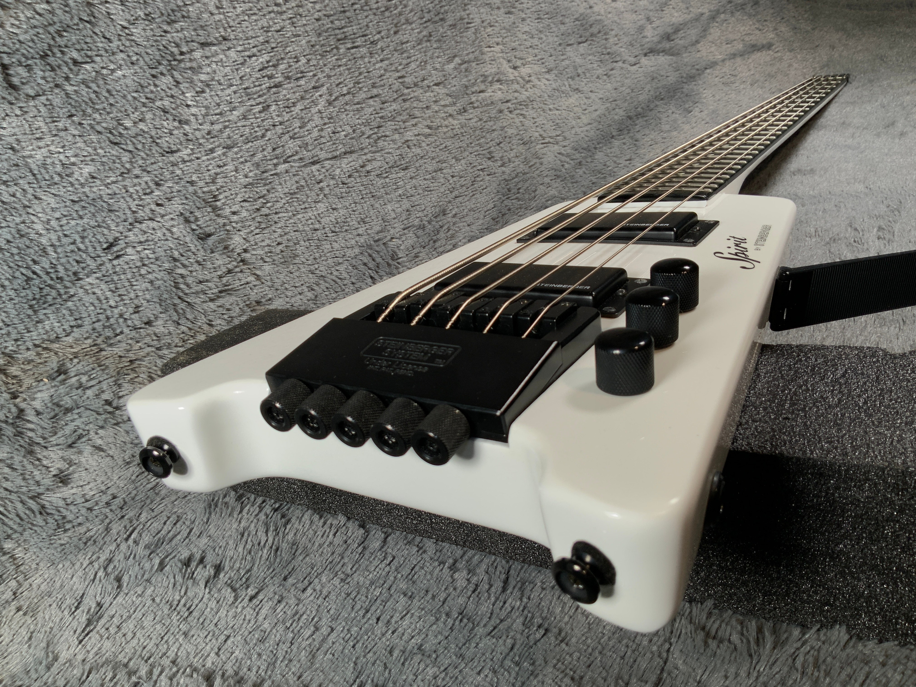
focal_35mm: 29
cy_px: 344
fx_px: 767
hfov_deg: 61.7
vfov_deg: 48.2
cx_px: 458
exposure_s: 1/104
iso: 25
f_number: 1.8
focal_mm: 3
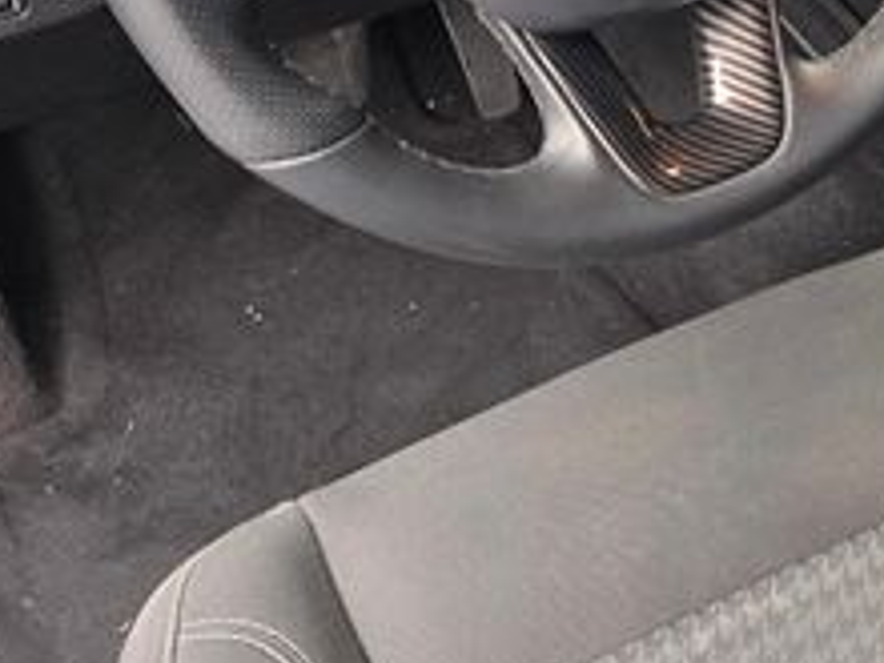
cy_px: 44
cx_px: 812
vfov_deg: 21.4
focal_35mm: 67
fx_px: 1711
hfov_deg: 27.8
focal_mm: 5.4
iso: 200
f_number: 1.8
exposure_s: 1/180
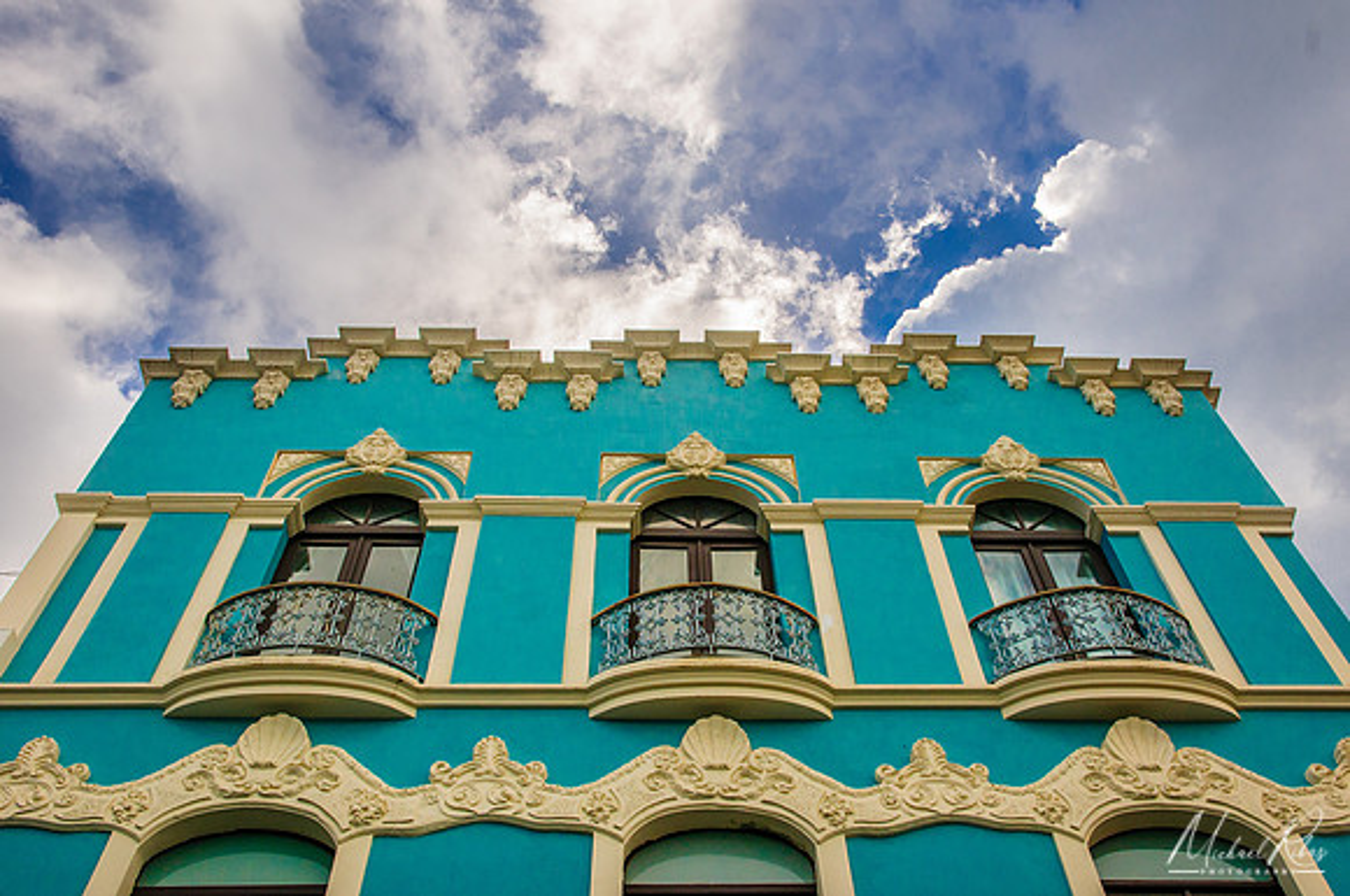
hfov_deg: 55.5
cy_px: 431
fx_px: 1282
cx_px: 700
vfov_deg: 38.5
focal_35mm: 34
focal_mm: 22
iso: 200
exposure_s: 1/750
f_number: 9.5
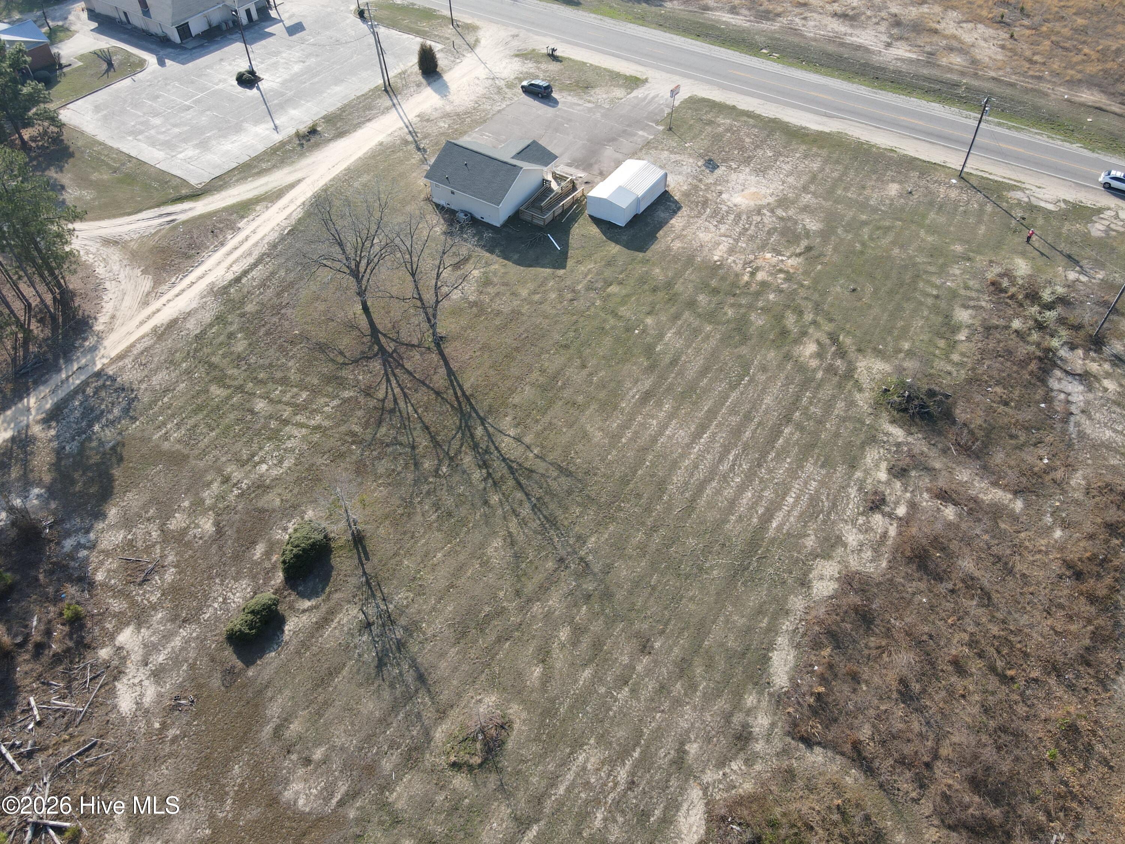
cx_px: 562
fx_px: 780
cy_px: 422
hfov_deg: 71.6
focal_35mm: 24
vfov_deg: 56.8
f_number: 2.8
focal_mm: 4.5
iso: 100
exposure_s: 1/250
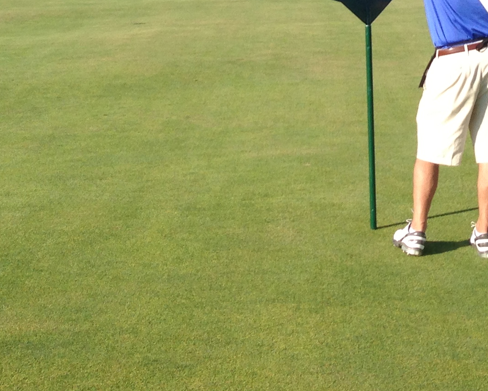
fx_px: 1430
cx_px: 322
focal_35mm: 99
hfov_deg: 19.3
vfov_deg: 14.8
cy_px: -128
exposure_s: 1/1261
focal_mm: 4.13
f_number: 2.4
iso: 50
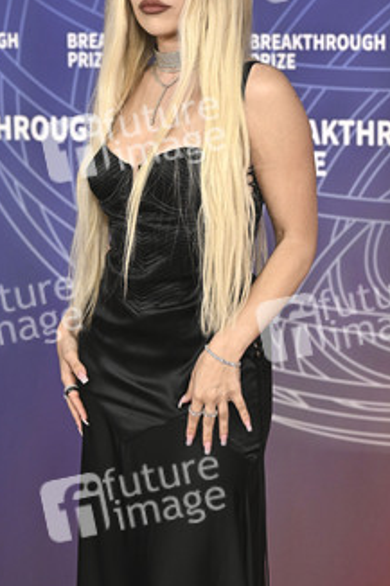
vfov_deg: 18.9
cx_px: 185
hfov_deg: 12.7
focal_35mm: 108
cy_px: 230
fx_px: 1757
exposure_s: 1/320
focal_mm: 88
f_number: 4
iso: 2000
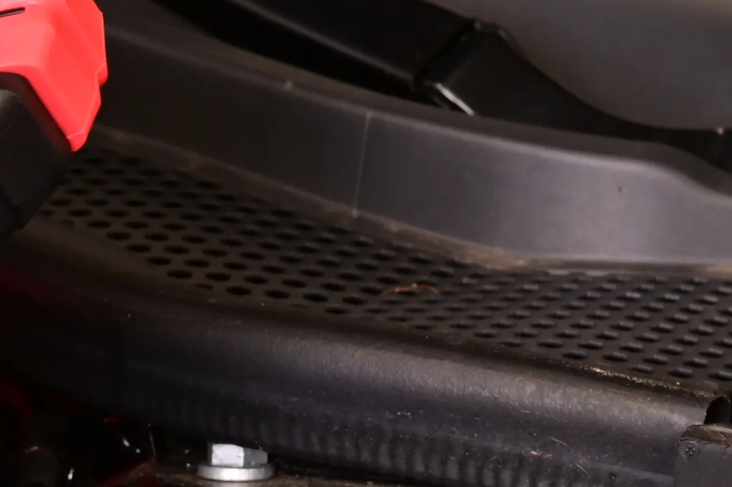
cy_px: 339
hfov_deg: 8.4
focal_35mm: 235
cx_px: -698
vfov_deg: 5.8
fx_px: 4775
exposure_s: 1/2.5
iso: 100
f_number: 9
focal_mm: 50
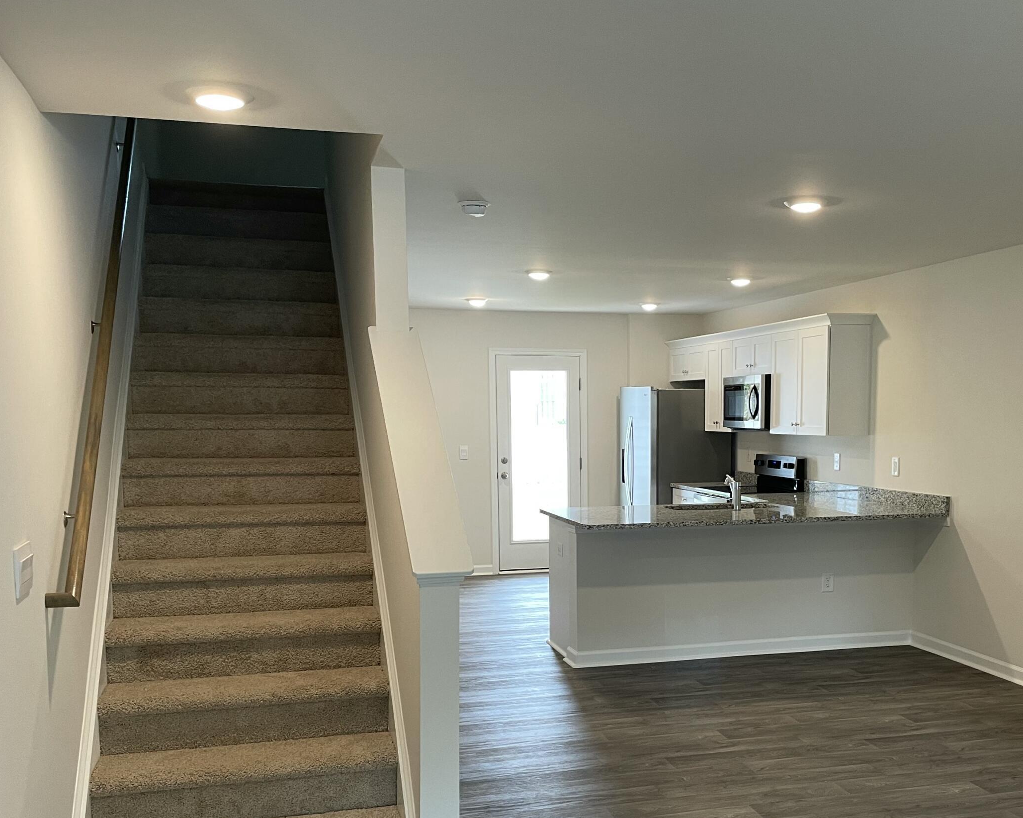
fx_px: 1120
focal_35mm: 37
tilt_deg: -6.4
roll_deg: +0.2
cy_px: 557
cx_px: 616
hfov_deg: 48.8
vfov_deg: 39.6
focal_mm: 4.2
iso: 80
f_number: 1.6
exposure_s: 1/60
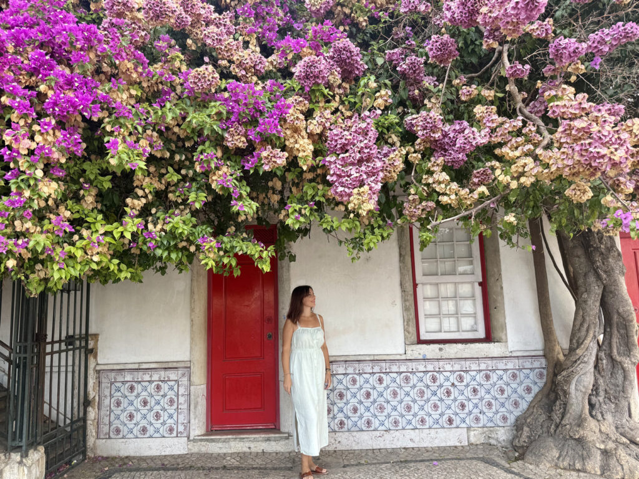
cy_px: 240
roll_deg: +2.1
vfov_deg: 56.8
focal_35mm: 24
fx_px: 443
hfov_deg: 71.6
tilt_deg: +8.8
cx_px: 320
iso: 64
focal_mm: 6.76
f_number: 1.78
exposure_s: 1/166
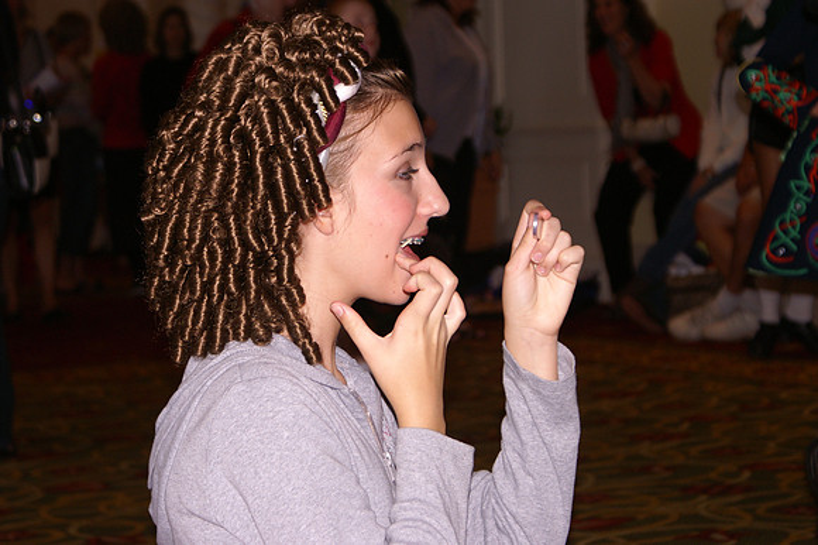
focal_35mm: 105
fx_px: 2384
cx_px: 409
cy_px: 272
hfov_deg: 19.5
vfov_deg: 13.0
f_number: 5.6
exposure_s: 1/125
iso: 400
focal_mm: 70
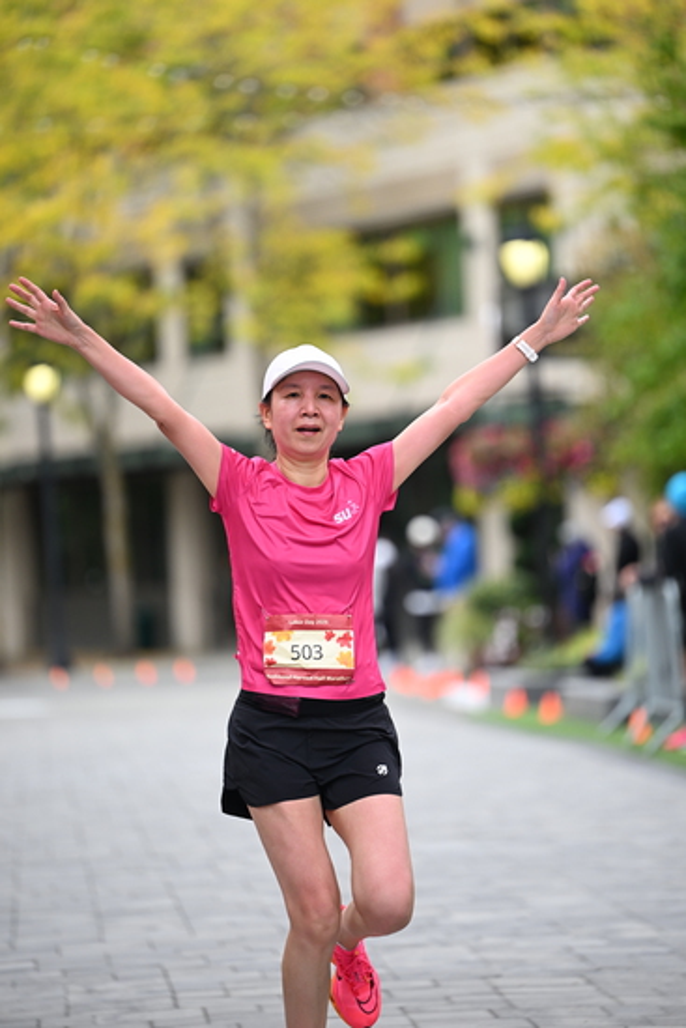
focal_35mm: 180
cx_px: 343
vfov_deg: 11.4
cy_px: 514
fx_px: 5141
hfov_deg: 7.6
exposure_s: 1/2000
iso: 640
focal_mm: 180
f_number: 2.8
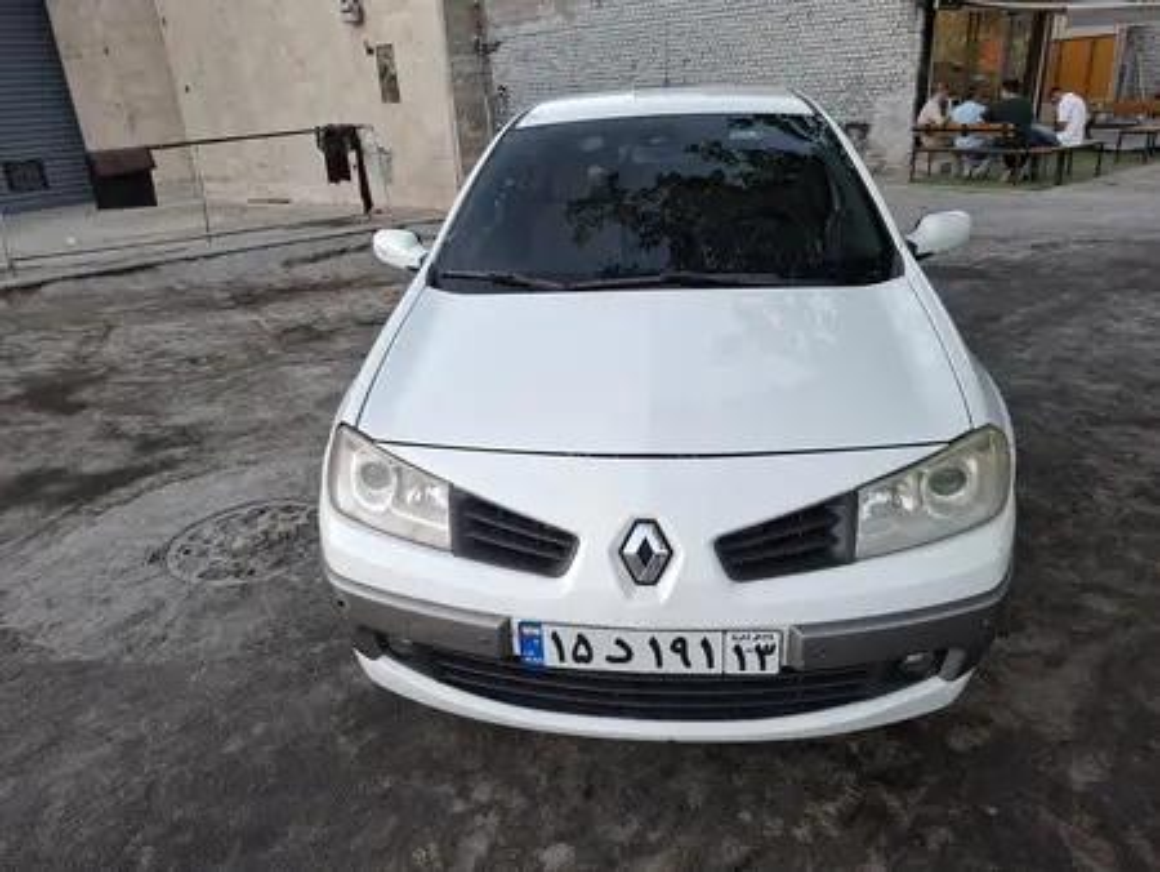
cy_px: 436
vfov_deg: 58.9
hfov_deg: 73.9
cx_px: 580
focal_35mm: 23
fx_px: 771
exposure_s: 1/100
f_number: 1.8
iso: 160
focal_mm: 5.54
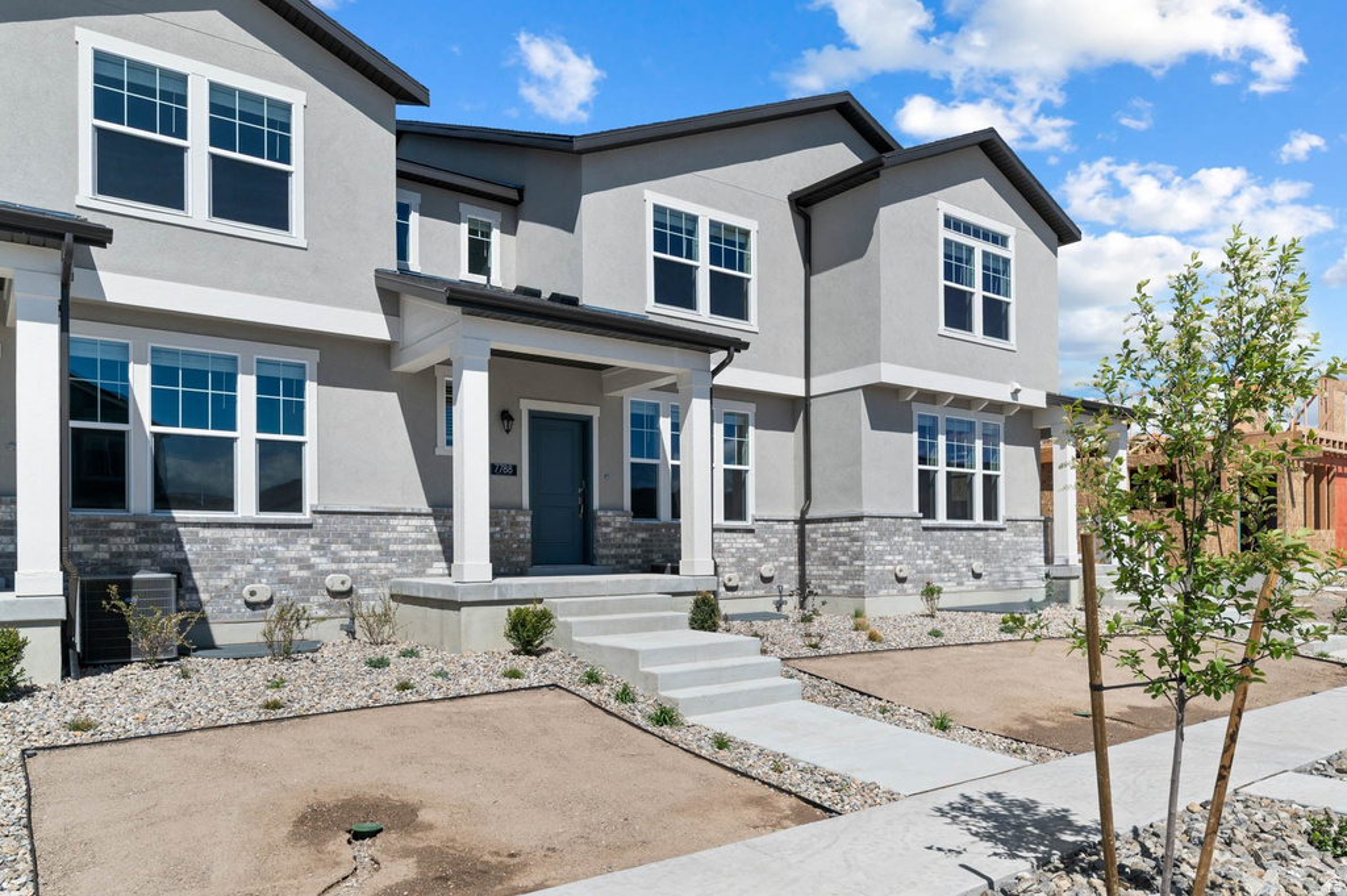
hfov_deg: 76.1
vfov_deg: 55.0
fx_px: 860
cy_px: 448
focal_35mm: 23
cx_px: 674
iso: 320
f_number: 8
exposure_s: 1/800
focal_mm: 23
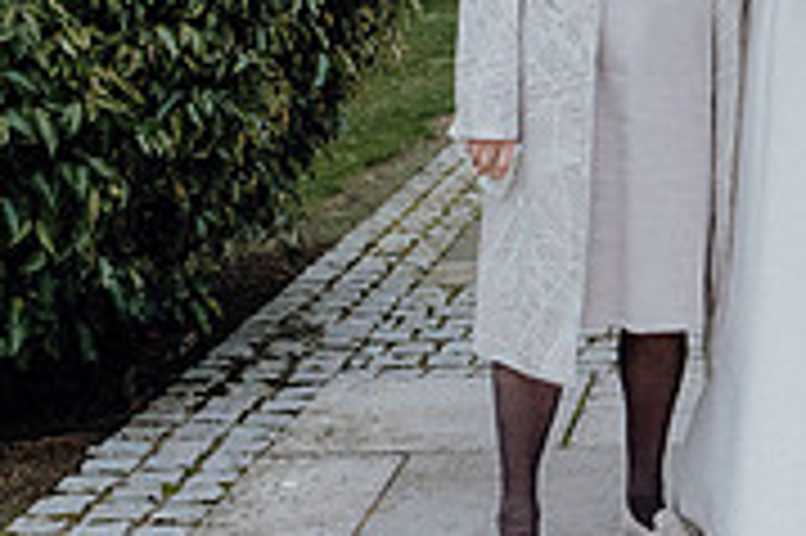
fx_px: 2393
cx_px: 896
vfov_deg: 12.5
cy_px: -97
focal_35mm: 107
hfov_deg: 18.4
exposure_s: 1/200
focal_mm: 33
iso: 5000
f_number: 5
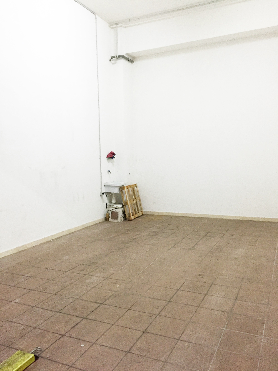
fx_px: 311
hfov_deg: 48.2
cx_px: 139
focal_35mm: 29
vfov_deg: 61.7
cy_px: 186
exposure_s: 1/33
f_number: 2.2
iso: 200
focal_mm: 4.15
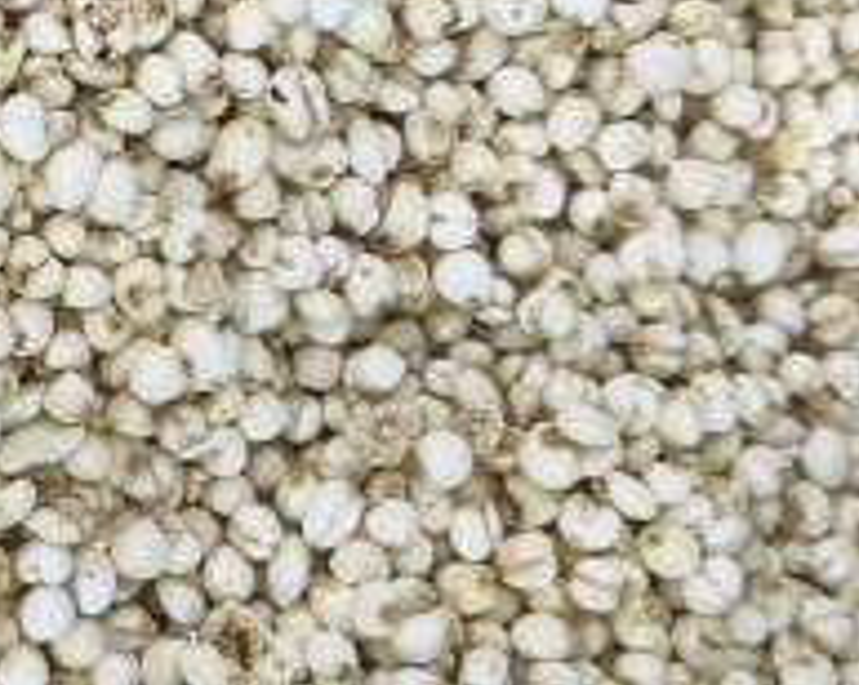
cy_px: 31
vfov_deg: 16.2
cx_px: -240
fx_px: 2362
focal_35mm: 93
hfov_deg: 19.1
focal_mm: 6.14
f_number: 1.65
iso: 500
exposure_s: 1/100
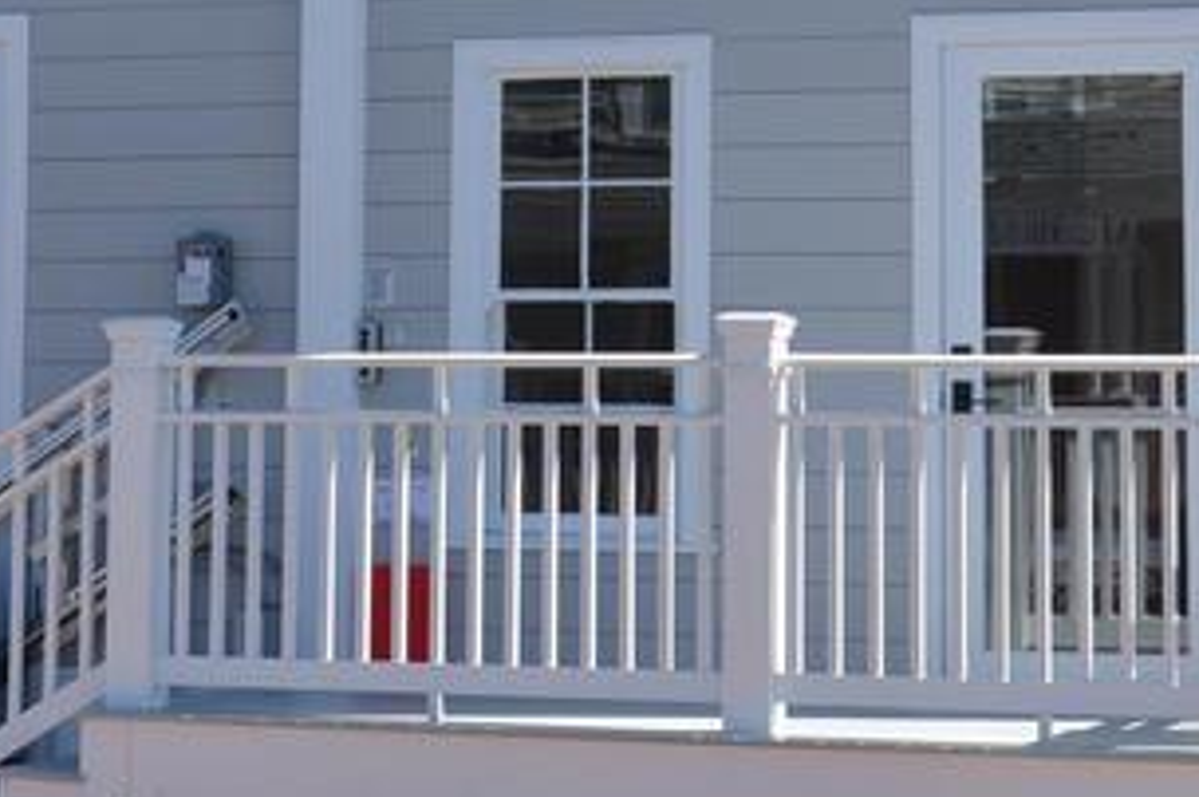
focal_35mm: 111
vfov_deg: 12.0
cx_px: 580
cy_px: -189
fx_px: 3693
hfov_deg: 18.4
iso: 110
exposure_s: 1/250
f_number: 8
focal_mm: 22
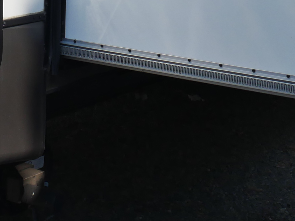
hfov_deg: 17.0
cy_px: -153
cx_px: -4
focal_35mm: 113
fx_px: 963
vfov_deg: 12.2
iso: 200
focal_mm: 14
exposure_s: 1/640
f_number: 8
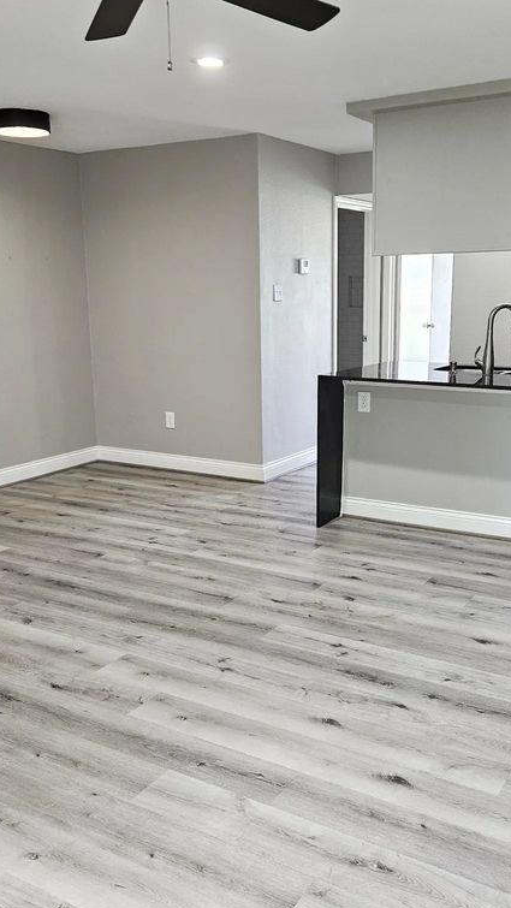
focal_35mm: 34
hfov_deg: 34.7
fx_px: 819
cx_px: 263
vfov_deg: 58.0
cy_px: 451
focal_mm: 5.4
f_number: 1.8
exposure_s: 1/120
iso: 400
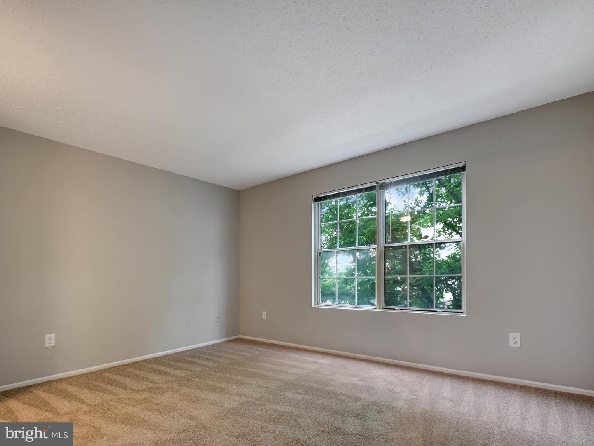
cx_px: 297
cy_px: 223
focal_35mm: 16
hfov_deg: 94.5
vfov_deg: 78.2
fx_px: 275
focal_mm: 8
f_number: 6.3
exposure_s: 1/4
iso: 200
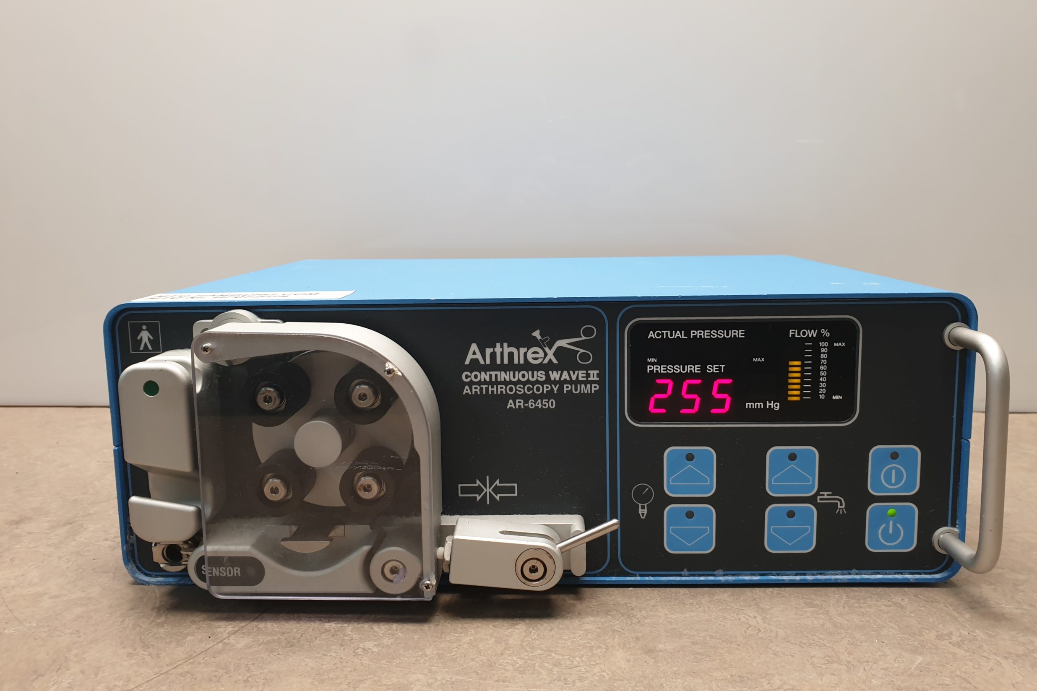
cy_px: 333
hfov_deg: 65.5
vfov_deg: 46.4
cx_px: 534
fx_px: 806
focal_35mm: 28
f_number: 2.4
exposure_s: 1/50
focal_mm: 4.3
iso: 64
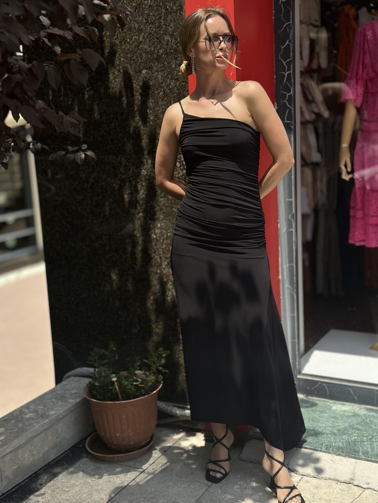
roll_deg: +2.3
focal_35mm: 48
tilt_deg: -11.8
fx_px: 699
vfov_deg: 39.7
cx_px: 189
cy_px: 252
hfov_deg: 30.3
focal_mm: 6.86
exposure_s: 1/4566
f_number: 1.78
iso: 80
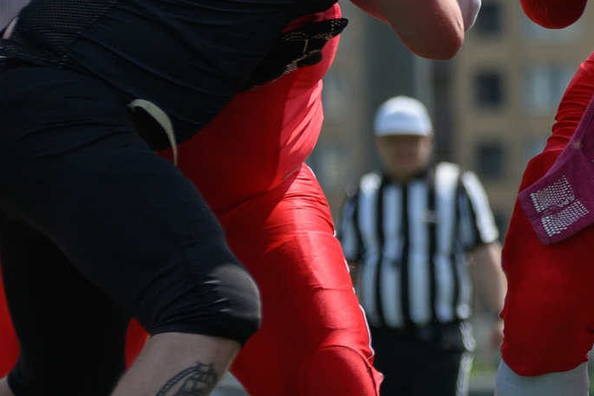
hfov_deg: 3.5
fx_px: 9635
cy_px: 83
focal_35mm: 584
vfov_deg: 2.4
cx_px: 925
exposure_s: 1/4000
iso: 160
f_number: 3.5
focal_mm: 150
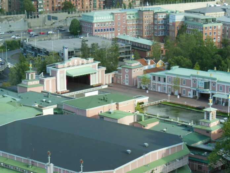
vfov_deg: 13.8
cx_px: 115
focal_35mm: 107
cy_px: 86
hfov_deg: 18.4
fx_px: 711
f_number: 5.7
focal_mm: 19.1
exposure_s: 1/250
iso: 320
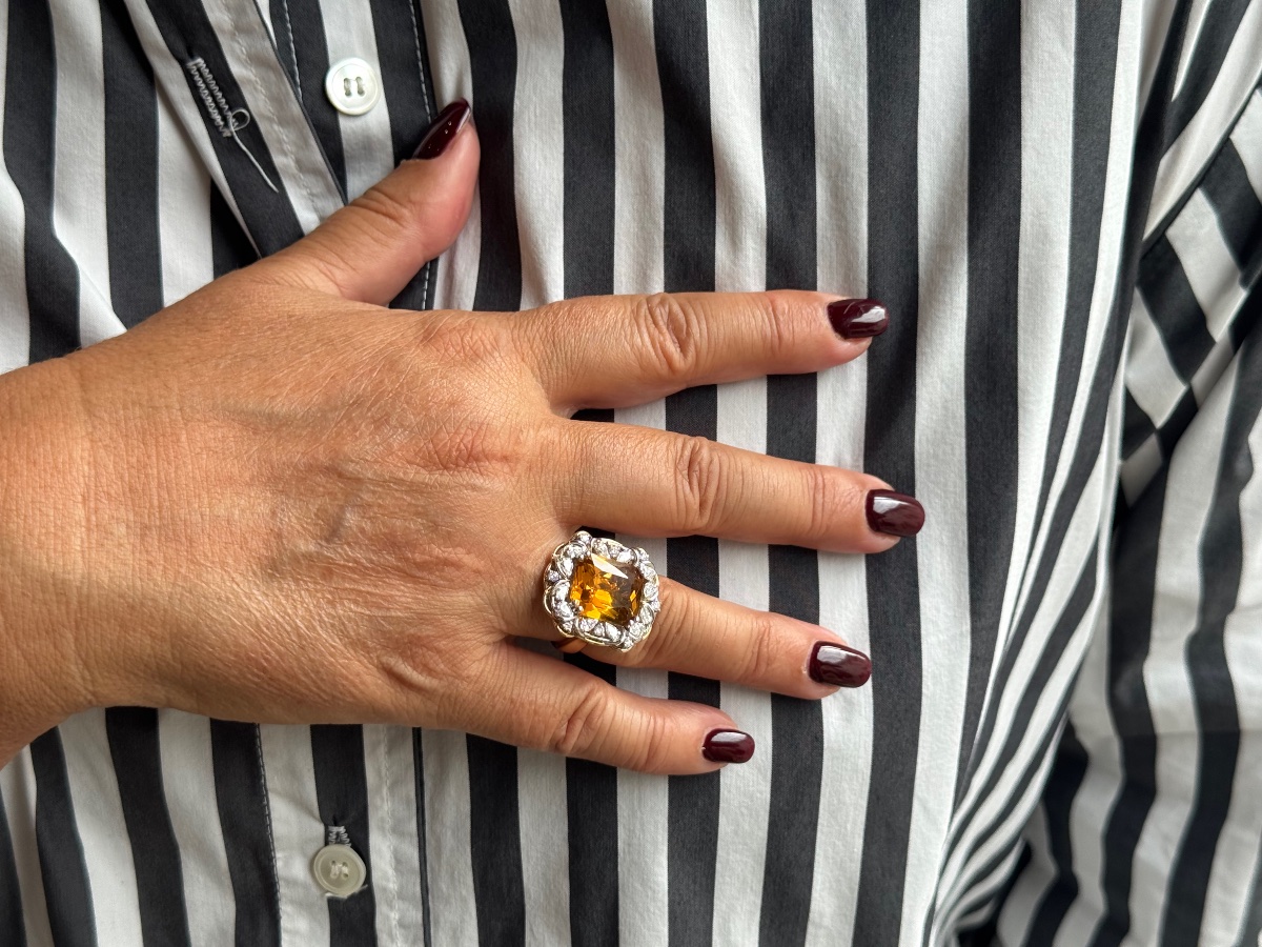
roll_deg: -3.3
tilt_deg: -34.9
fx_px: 1750
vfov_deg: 30.3
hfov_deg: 39.7
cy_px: 474
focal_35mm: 48
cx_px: 631
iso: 64
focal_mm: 6.76
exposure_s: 1/151
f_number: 1.78
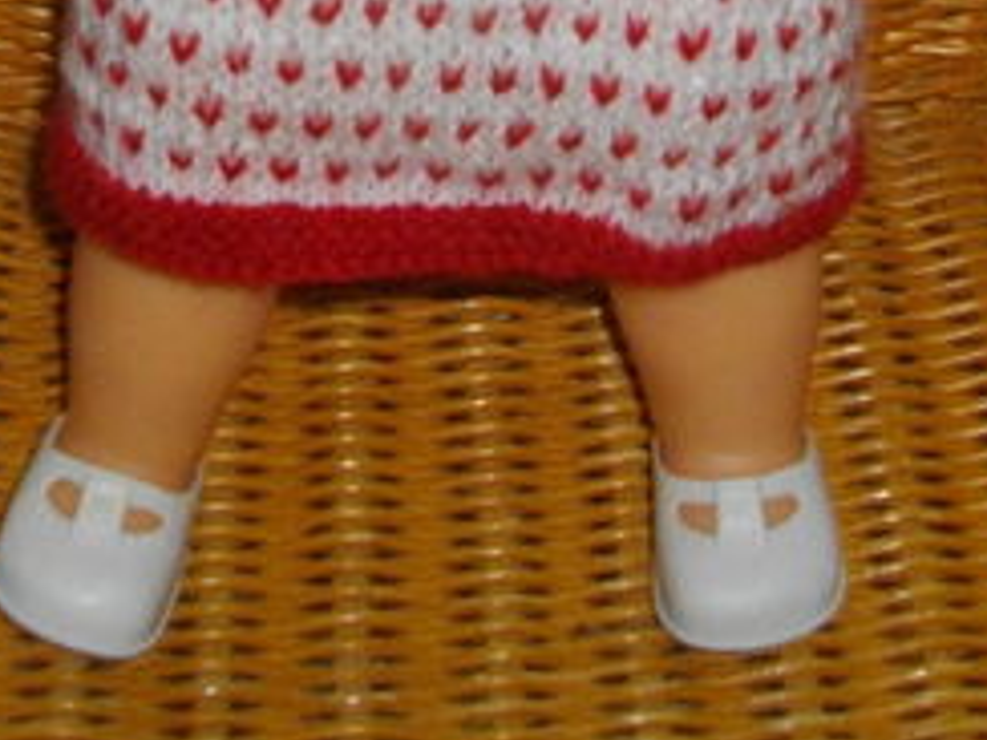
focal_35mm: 131
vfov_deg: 10.9
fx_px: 3735
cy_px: -332
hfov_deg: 15.0
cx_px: 348
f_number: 2.9
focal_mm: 5.7
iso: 200
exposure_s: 1/50
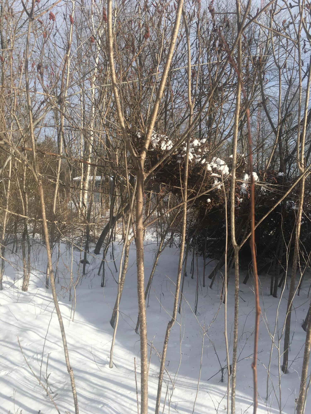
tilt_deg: -1.8
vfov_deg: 61.7
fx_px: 347
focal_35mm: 29
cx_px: 156
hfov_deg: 48.2
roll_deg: -0.4
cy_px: 207
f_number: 2.2
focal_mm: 4.15
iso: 25
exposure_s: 1/1603
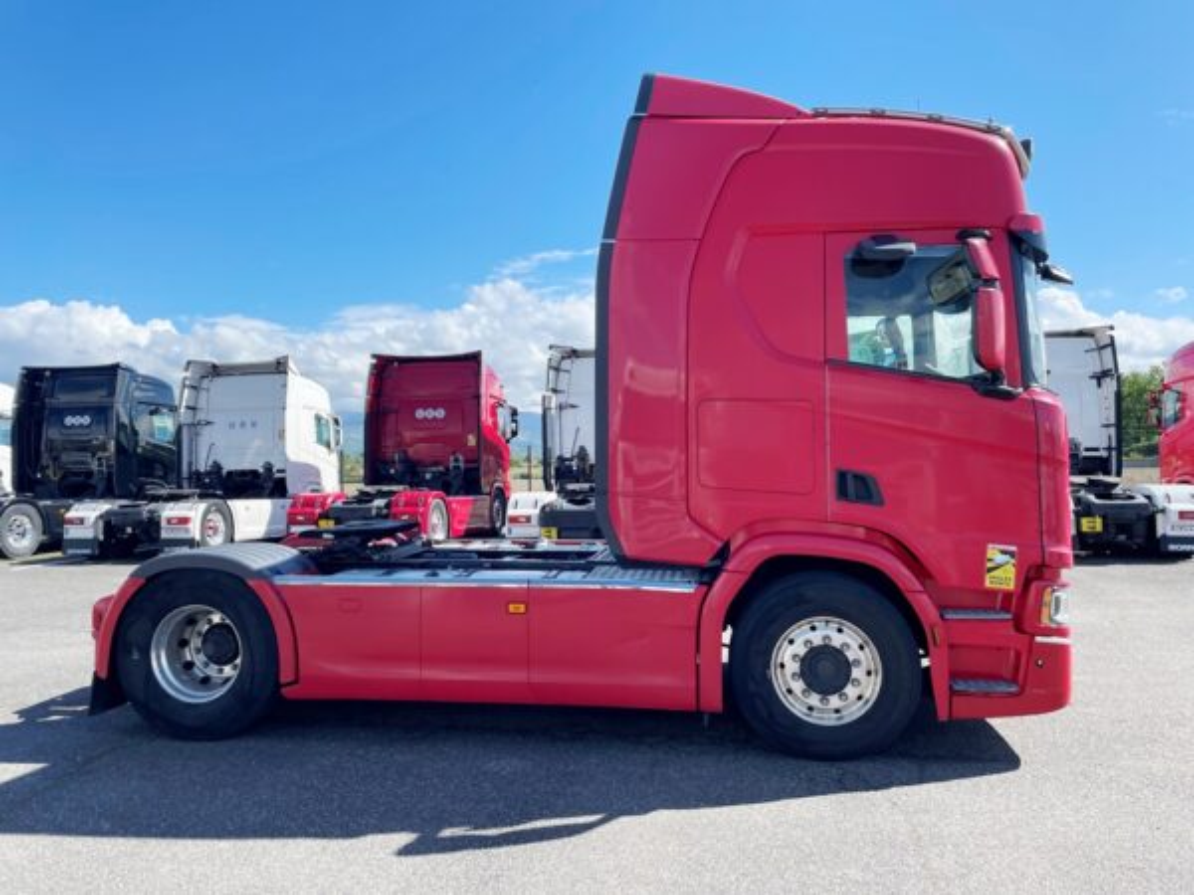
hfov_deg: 67.3
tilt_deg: +2.7
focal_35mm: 26
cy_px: 448
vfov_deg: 53.1
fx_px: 897
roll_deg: +2.3
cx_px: 597
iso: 32
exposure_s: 1/1916
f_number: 1.6
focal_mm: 4.2
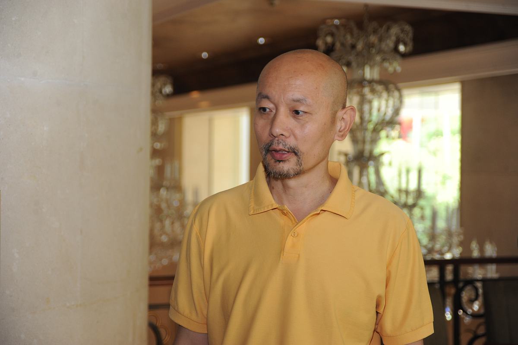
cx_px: 259
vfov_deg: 17.0
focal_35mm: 80
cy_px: 172
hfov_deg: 25.4
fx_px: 1150
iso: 640
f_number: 4.5
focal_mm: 80
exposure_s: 1/250
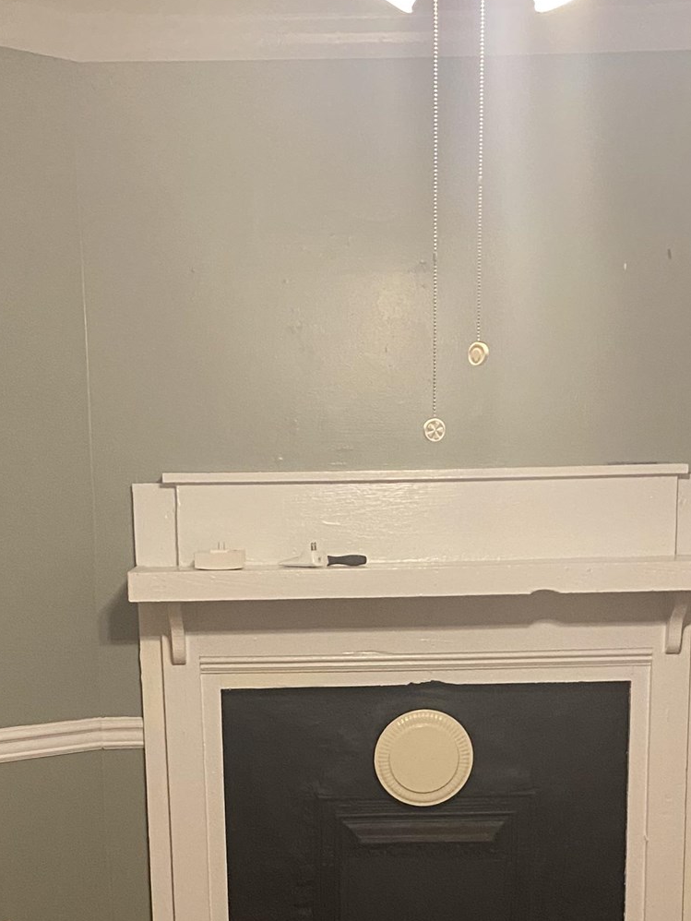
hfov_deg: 24.4
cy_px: 857
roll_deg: -0.1
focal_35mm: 60
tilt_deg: -10.3
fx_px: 1596
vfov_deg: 30.5
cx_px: 298
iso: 400
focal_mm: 4.25
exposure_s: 1/40
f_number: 1.8
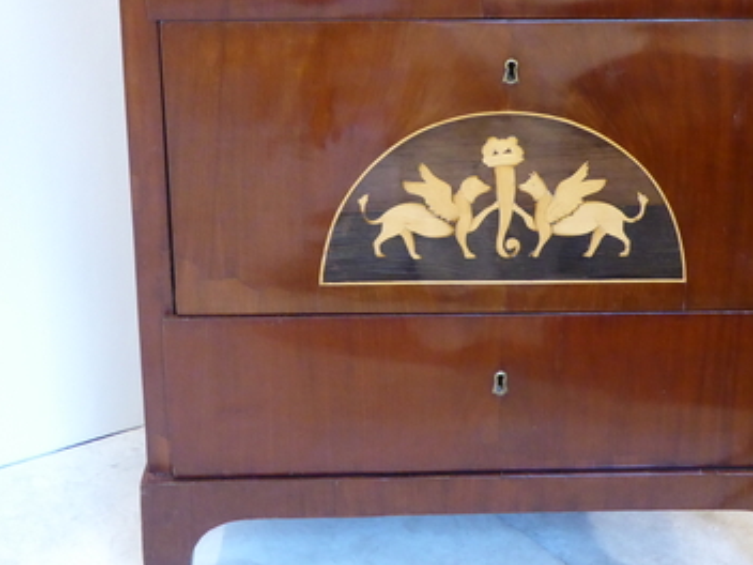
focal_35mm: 63
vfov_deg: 23.2
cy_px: 216
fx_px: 1370
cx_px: 441
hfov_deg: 30.7
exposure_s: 1/4
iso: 640
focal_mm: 6.7
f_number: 3.7
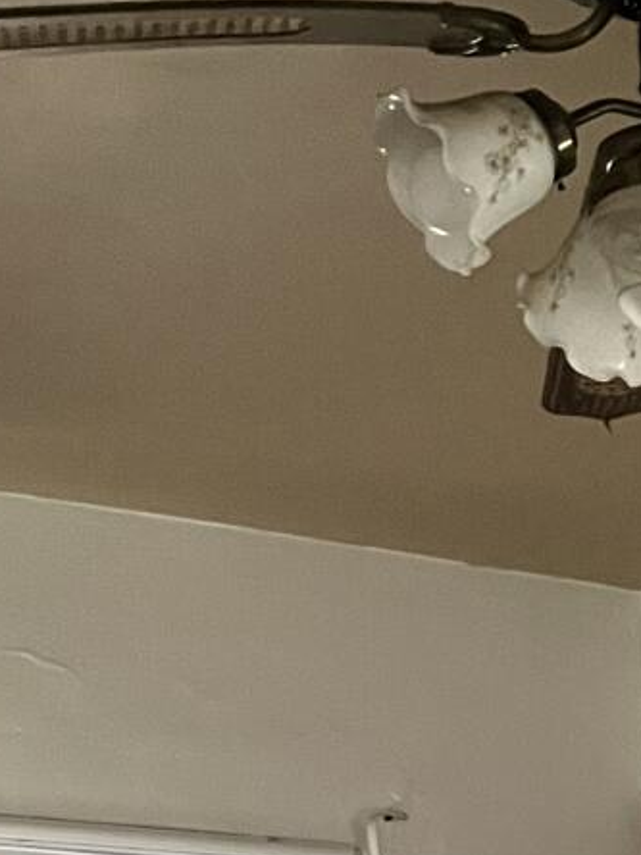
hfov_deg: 11.2
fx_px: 2889
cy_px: 1700
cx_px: 1388
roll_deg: +2.3
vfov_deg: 14.2
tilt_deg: -9.3
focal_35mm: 117
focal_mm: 5.1
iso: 500
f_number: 1.6
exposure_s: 1/58
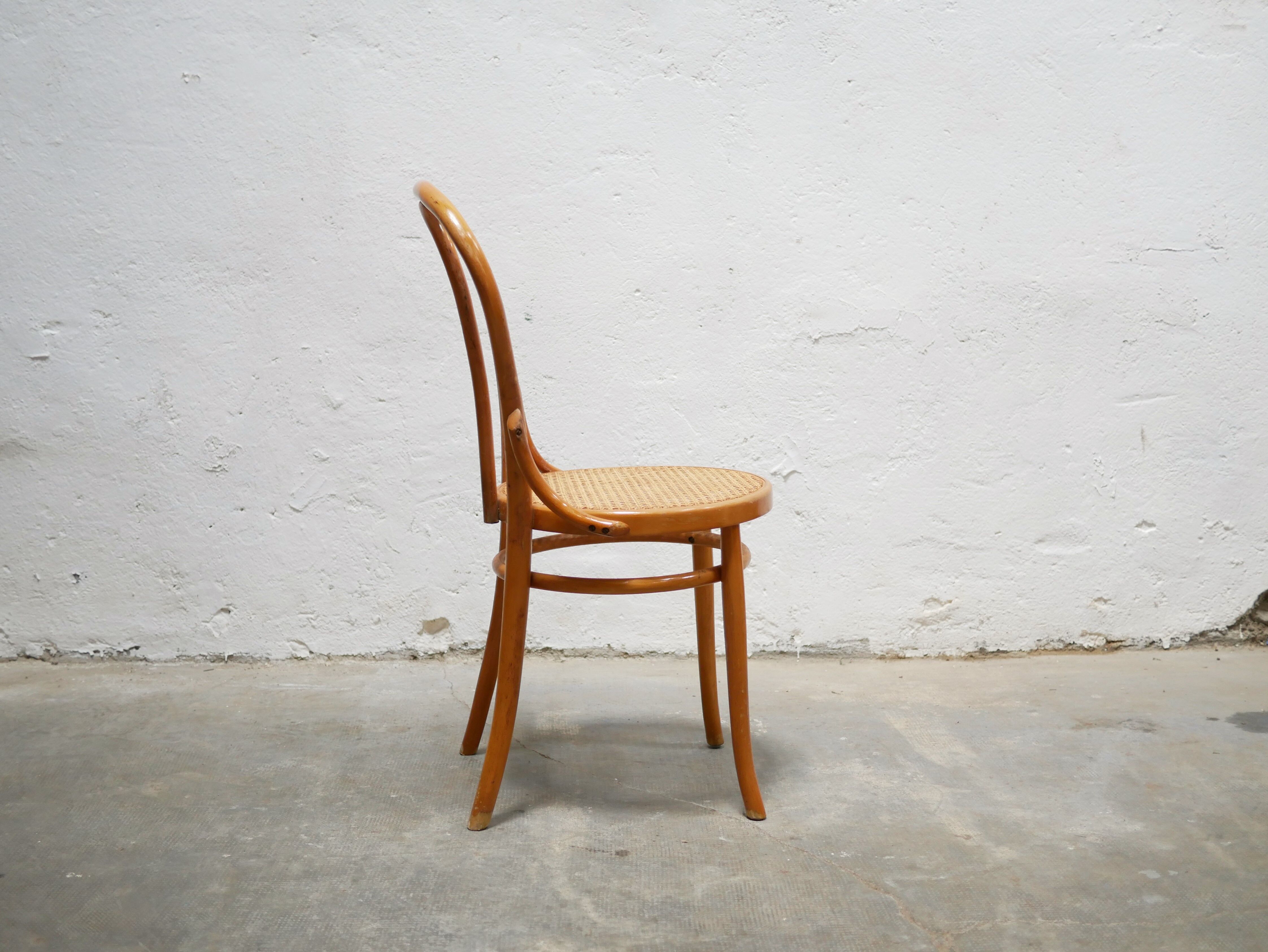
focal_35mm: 40
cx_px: 634
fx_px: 1466
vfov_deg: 36.0
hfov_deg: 46.8
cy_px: 476
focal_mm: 20
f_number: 1.7
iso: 500
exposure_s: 1/60
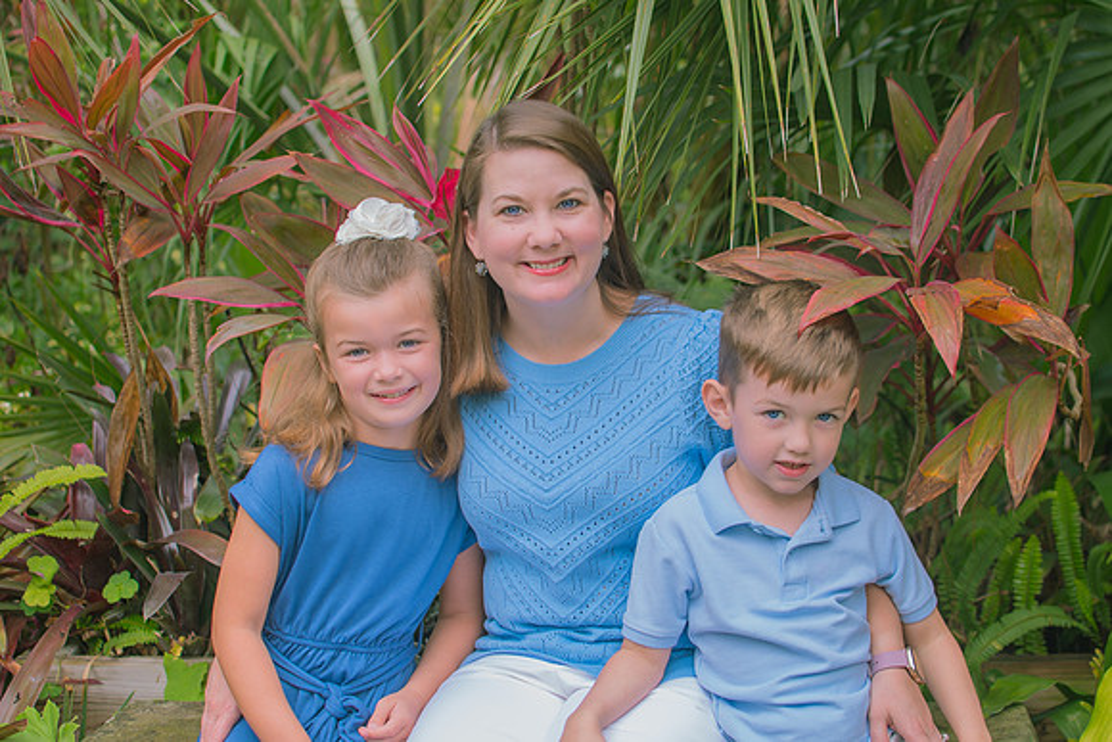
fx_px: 1607
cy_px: 371
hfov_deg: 38.2
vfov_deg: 26.0
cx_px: 556
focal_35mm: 52
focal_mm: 35
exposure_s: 1/250
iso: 100
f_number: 2.8
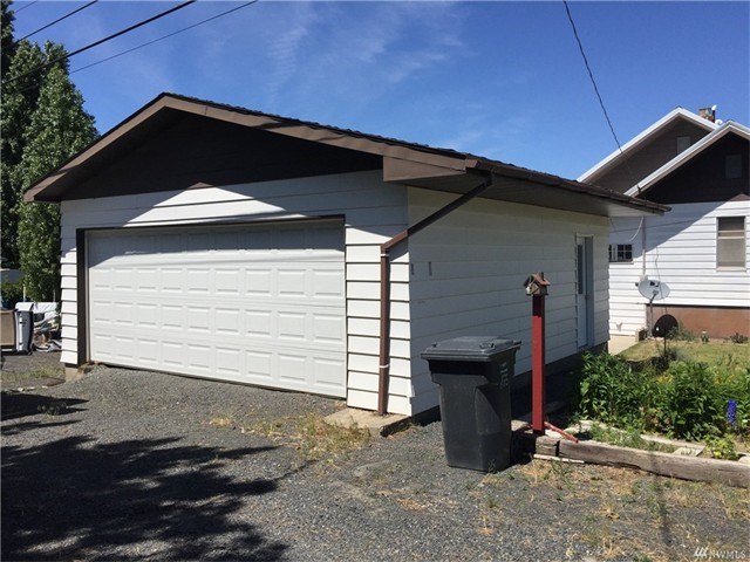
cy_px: 281
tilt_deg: -0.1
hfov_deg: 61.7
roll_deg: +0.0
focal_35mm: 29
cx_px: 375
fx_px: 628
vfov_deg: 48.2
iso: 32
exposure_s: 1/3300
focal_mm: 4.15
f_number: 2.2
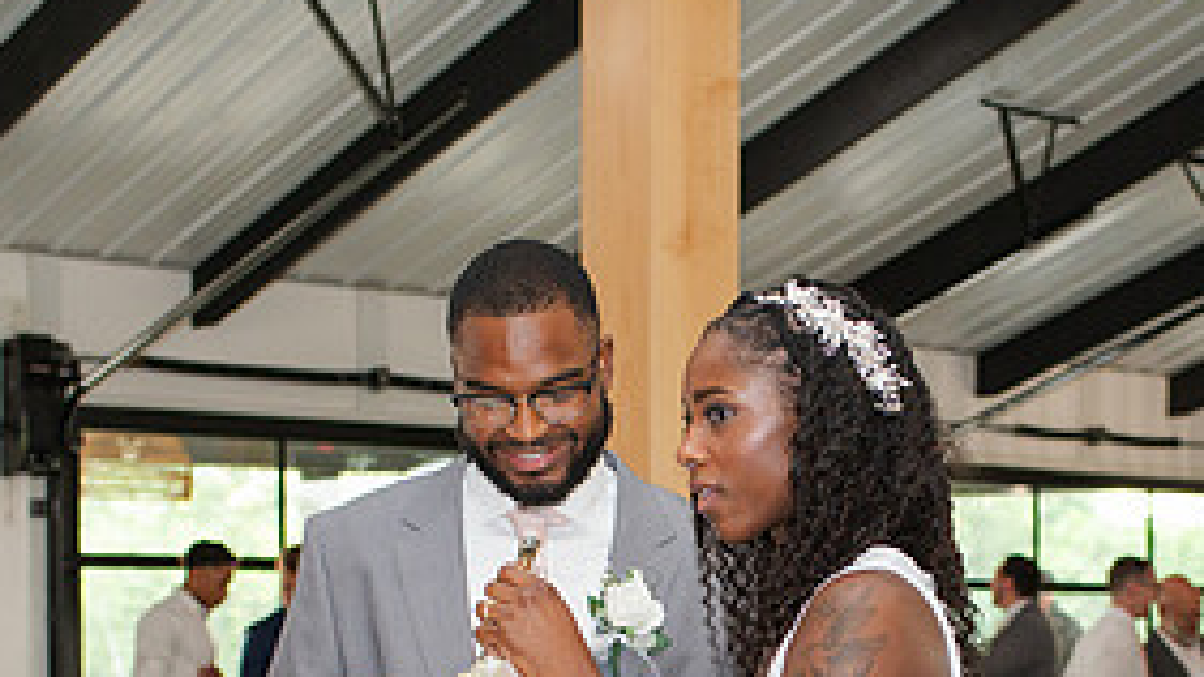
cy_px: 866
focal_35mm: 88
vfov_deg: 13.3
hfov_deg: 24.1
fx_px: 2809
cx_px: 794
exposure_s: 1/200
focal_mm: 35
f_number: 3.2
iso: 800
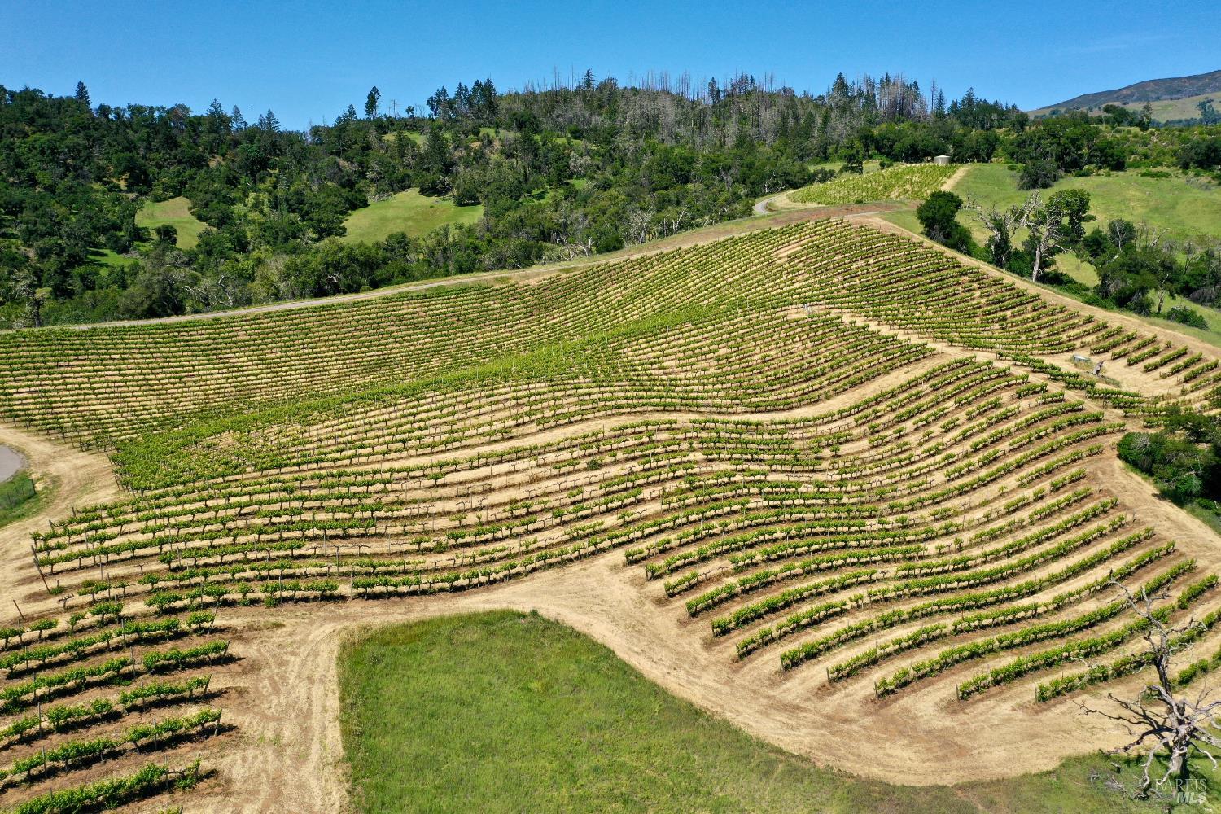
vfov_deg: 46.4
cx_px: 610
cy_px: 407
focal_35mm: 28
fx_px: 950
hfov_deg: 65.5
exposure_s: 1/400
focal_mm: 10.26
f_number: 6.3
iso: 100
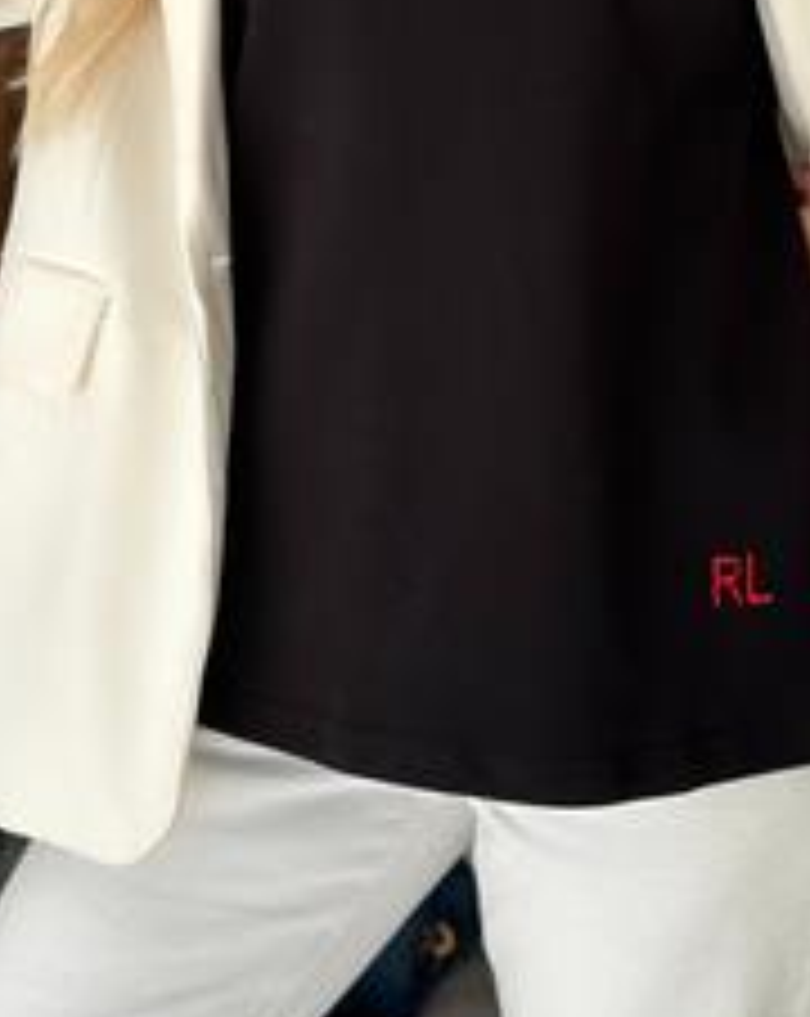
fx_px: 3245
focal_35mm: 108
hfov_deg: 14.2
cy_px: 18
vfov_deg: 17.4
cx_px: 544
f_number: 1.78
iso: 80
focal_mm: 6.86
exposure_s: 1/269
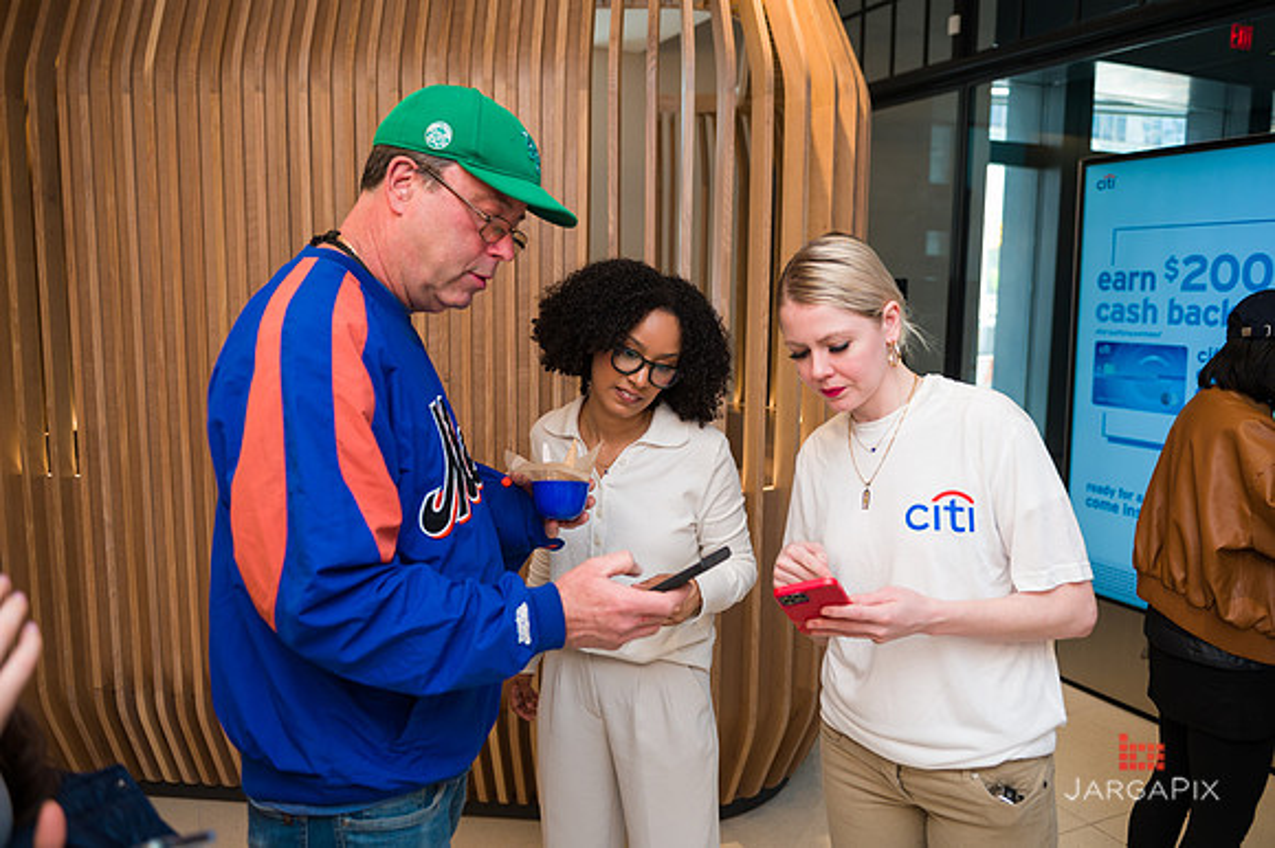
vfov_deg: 46.4
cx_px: 638
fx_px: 991
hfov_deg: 65.5
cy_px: 424
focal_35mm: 28
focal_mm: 28
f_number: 4
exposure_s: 1/200
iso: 400
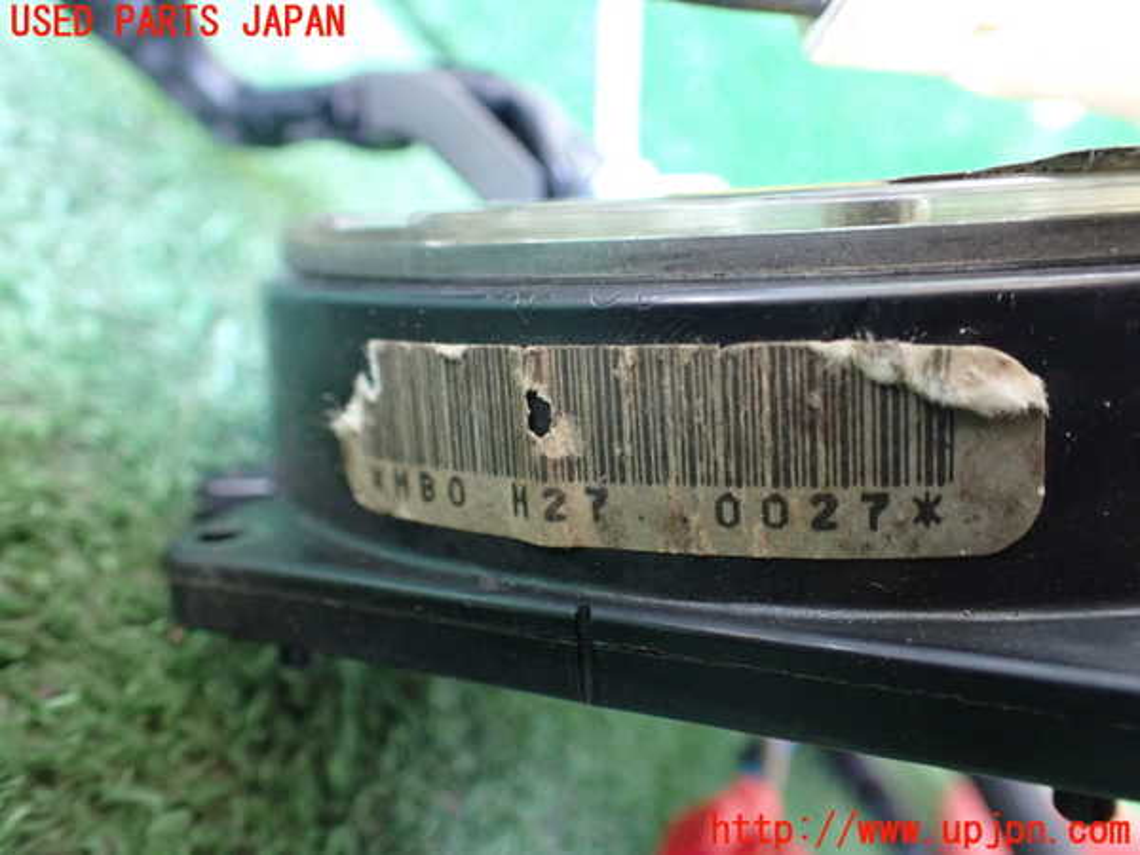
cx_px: 570
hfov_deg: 60.0
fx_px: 988
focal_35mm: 30
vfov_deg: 46.8
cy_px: 428
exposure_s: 1/40
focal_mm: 5.4
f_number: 2.3
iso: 800
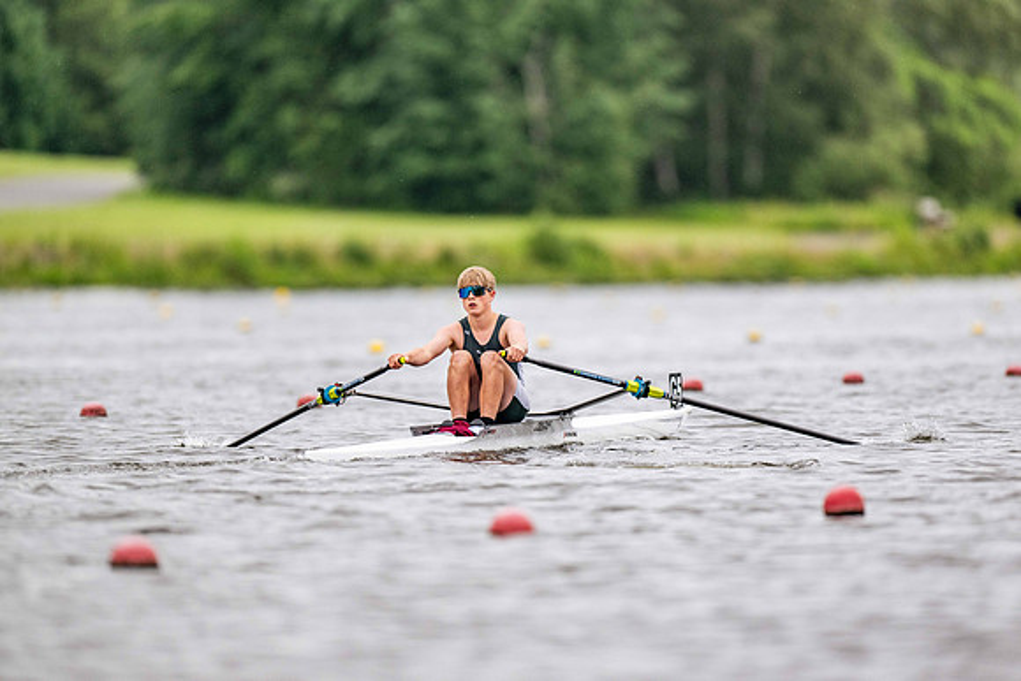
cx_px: 510
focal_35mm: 600
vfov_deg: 2.3
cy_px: 340
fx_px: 17020
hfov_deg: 3.4
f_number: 4
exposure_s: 1/2500
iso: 1000
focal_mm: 600
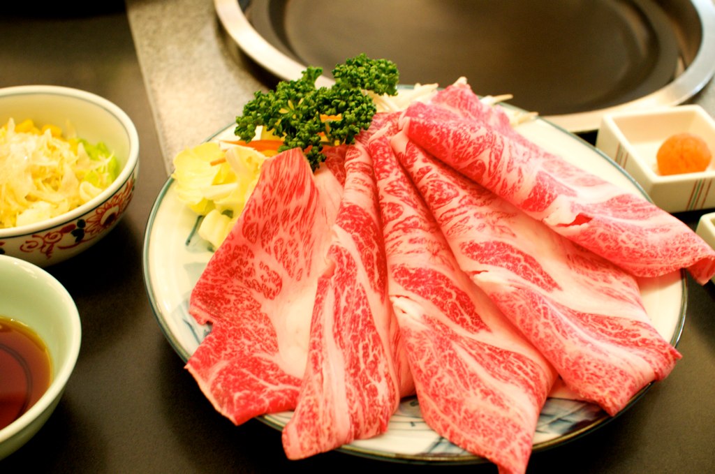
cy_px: 237
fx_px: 892
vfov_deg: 29.8
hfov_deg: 43.7
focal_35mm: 45
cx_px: 358
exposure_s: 1/30
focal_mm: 30
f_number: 5
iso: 900
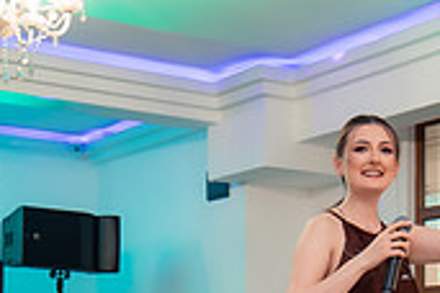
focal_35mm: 95
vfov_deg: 13.6
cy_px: 432
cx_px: 280
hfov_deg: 21.4
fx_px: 1161
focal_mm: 23
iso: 1600
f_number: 2.8
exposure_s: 1/200
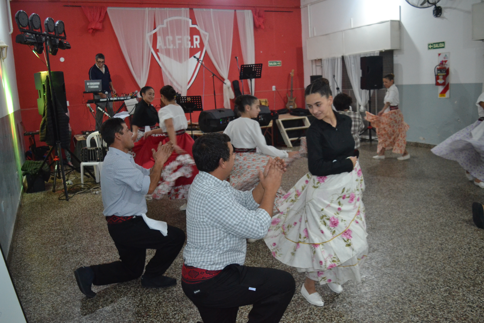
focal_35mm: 30
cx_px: 242
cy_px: 162
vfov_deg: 43.6
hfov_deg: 61.9
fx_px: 403
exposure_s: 1/60
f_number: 3.5
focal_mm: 20
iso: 1800
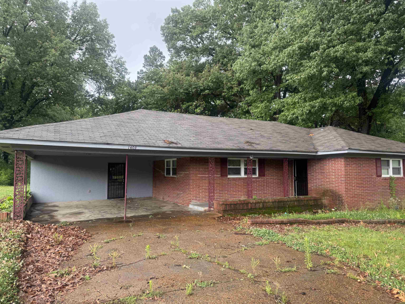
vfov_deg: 56.8
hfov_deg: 71.6
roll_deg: +1.8
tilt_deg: +3.1
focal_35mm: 24
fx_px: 281
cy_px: 152
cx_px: 202
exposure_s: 1/134
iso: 50
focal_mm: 6.76
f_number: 1.78
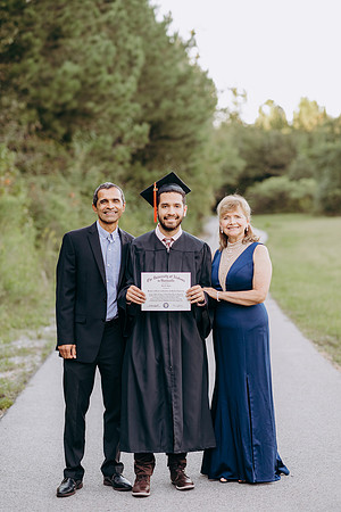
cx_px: 170
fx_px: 1208
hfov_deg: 16.1
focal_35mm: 85
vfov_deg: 23.9
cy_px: 256
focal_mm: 85
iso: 200
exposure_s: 1/200
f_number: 2.2
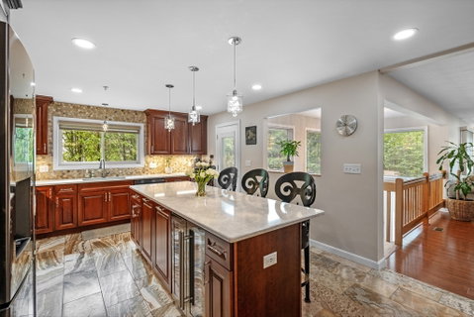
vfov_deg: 72.1
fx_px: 217
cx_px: 237
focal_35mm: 16
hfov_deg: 94.9
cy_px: 158
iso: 400
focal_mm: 16.5
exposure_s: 1/3
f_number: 8
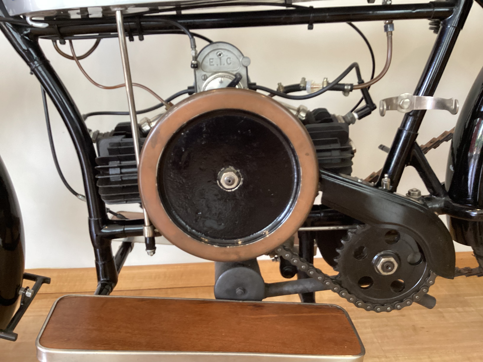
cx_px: 242
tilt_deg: -18.7
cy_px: 181
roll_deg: +0.3
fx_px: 433
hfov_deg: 58.4
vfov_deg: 45.4
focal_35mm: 31
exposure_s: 1/60
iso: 320
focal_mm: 3.3
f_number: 2.4
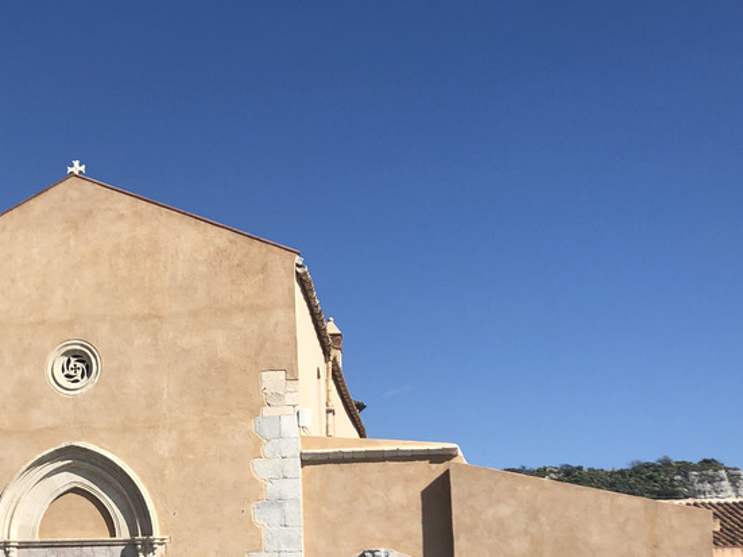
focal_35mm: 61
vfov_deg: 23.5
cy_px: 471
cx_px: 11
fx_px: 1309
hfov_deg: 29.7
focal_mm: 4
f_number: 1.8
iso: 20
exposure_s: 1/3205
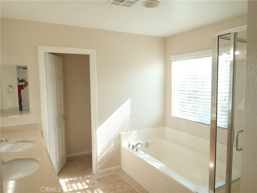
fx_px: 186
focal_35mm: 25
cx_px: 128
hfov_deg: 69.4
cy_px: 96
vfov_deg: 54.9
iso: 100
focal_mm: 4.5
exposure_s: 1/100
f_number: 2
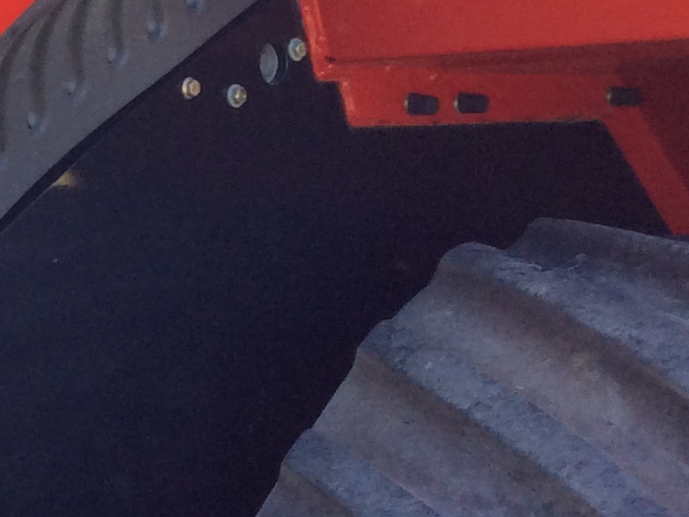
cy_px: -17
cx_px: -351
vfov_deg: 12.0
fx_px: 2428
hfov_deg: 15.0
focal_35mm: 122
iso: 32
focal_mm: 3.3
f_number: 2.4
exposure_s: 1/158
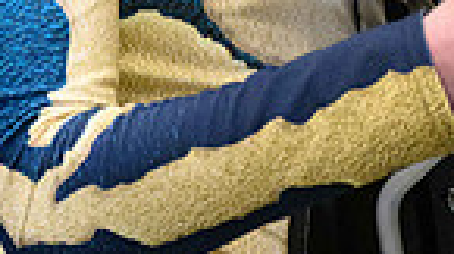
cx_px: 185
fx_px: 23508
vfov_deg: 0.6
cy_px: -323
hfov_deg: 1.1
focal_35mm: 1956
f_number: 5.6
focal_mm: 400
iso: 10000
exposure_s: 1/320
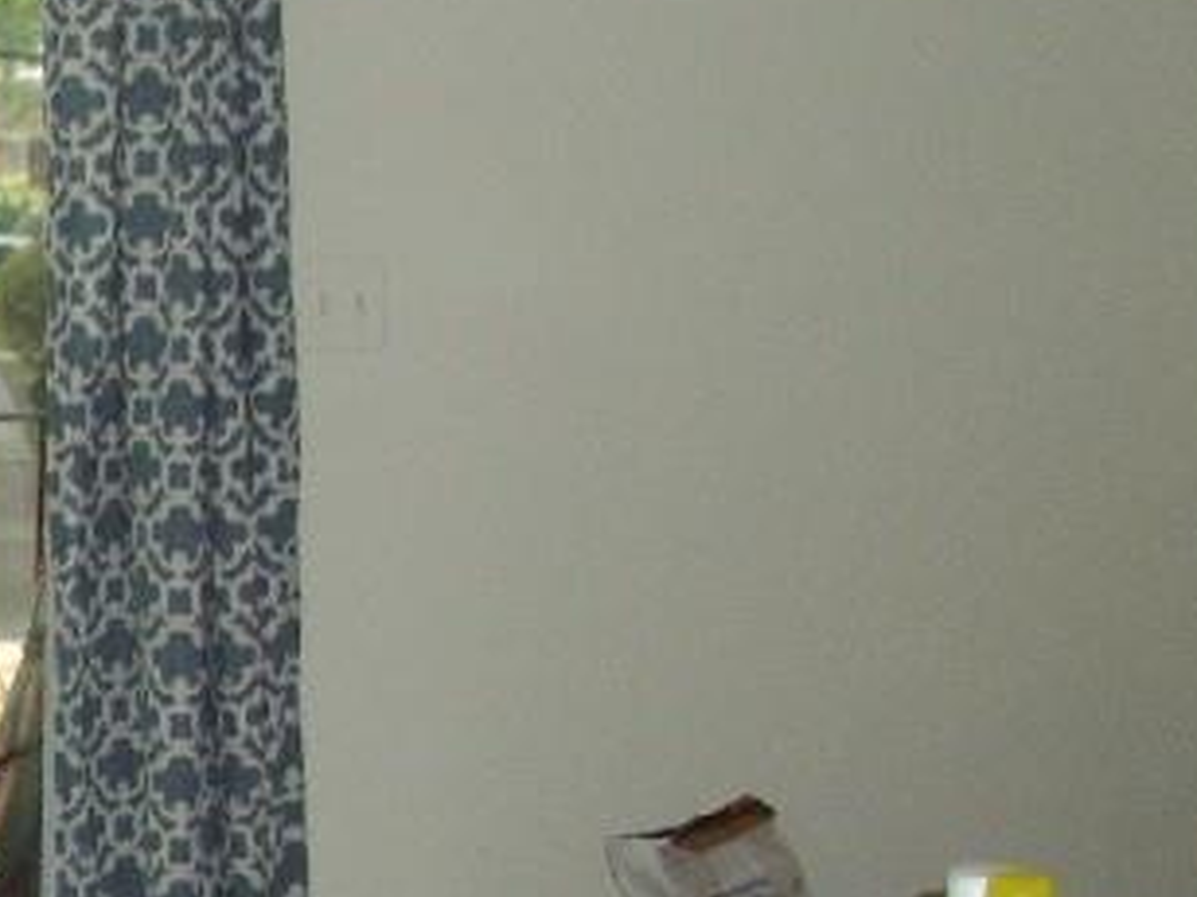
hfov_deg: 14.9
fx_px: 4148
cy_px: 628
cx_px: -741
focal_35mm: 120
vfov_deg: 12.3
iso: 160
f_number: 2.7
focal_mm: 6
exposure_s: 1/250
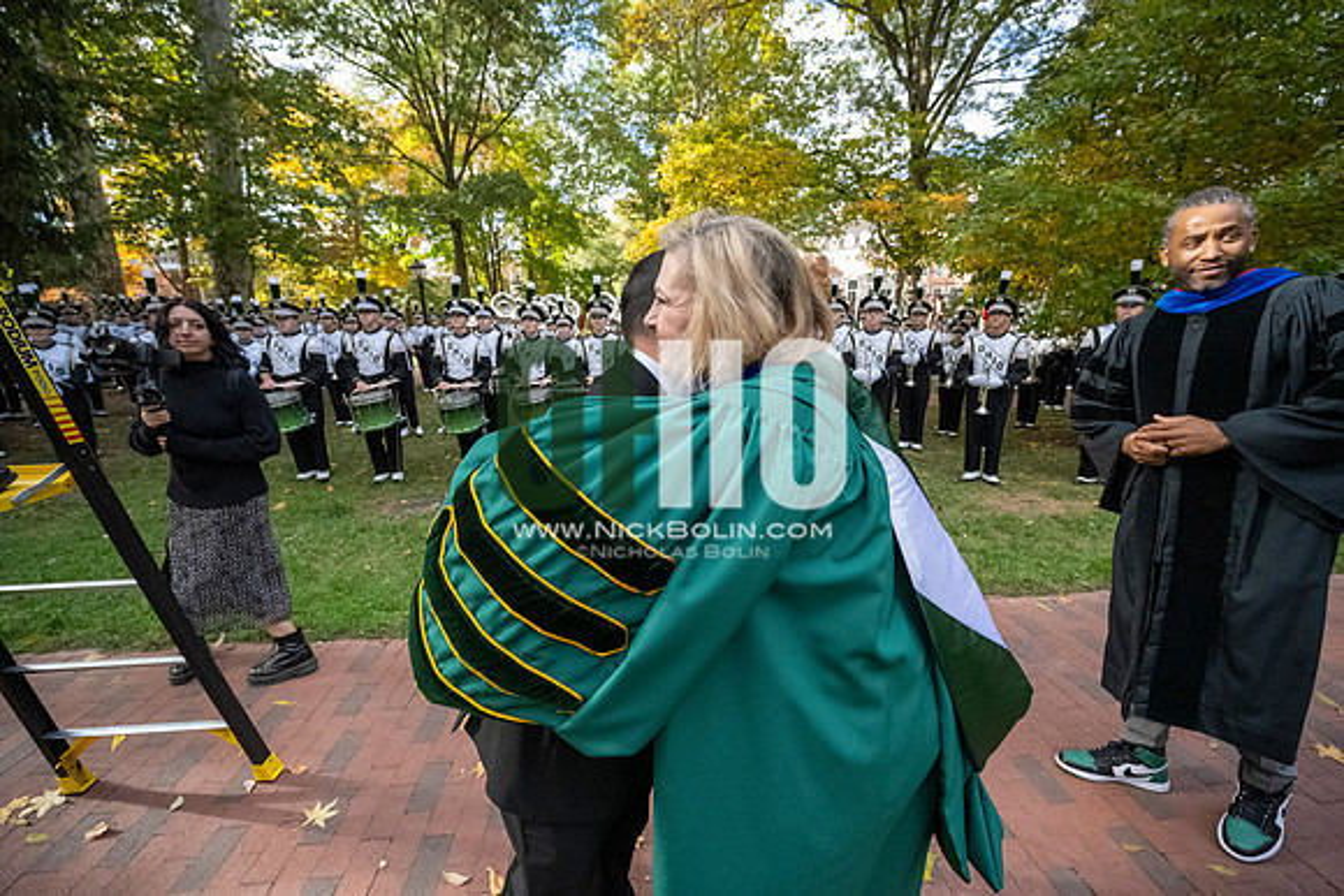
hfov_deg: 104.2
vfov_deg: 81.2
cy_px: 448
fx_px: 523
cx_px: 672
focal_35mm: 14
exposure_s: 1/8000
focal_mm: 14
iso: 6400
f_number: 4
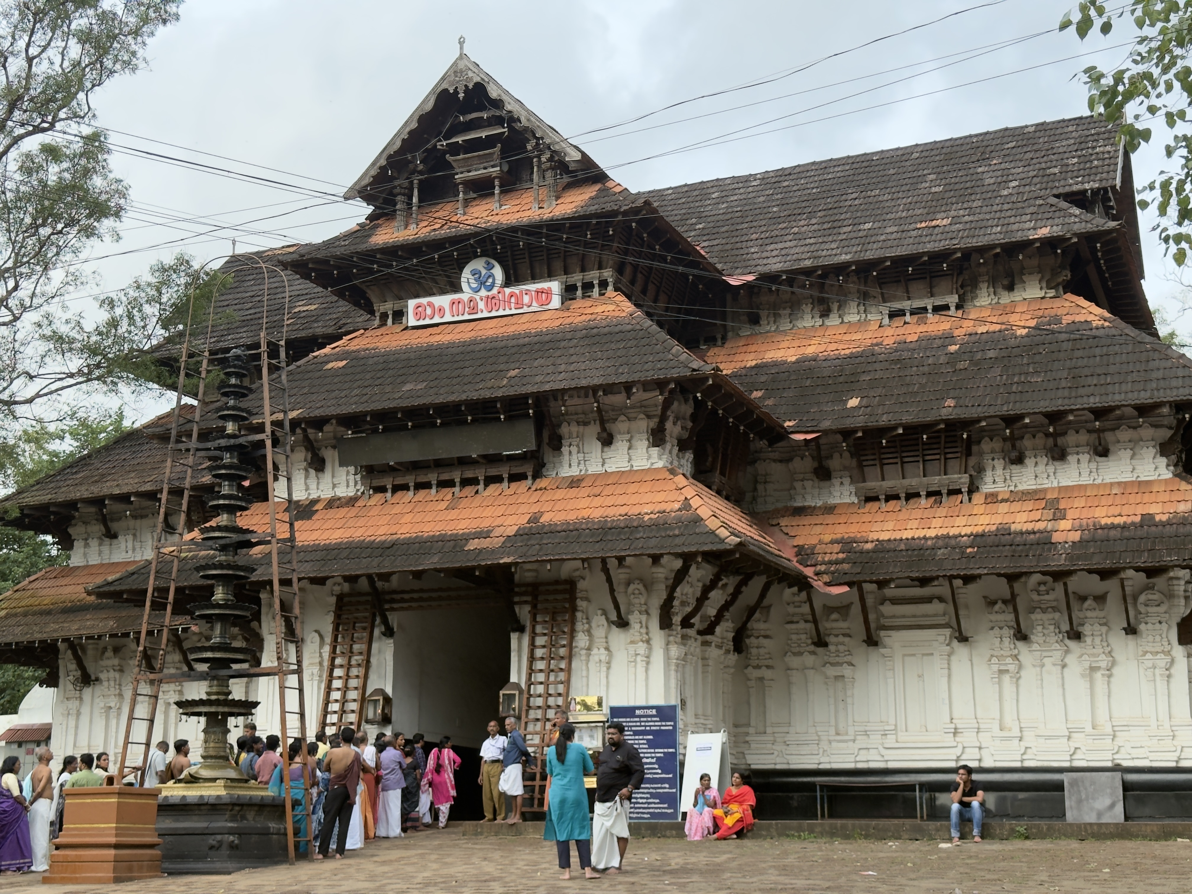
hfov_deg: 39.7
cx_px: 596
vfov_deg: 30.3
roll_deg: -0.5
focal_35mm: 48
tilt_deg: +13.9
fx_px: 1653
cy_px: 447
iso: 100
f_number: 1.78
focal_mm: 6.76
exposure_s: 1/939
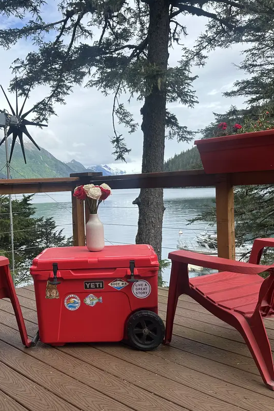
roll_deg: +1.2
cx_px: 93
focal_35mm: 34
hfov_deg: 38.5
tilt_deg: -1.9
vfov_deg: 55.8
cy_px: 205
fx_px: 388
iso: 80
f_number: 1.78
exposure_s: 1/3356
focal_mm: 6.86
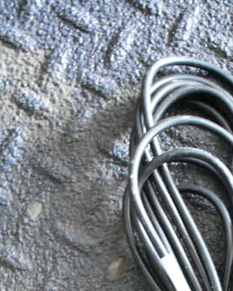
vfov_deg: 20.8
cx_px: 230
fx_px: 715
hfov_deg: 18.1
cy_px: 384
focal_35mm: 83
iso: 9000
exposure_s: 1/30
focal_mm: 22
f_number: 3.8
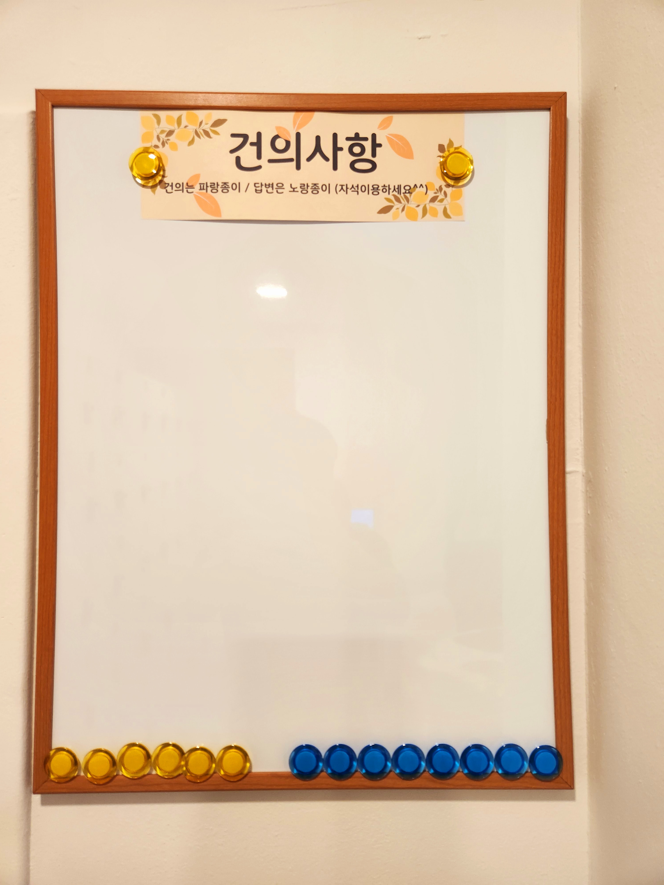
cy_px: 442
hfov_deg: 58.9
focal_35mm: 23
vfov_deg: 73.9
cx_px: 332
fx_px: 588
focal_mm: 5.4
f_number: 1.8
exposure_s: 1/120
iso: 160
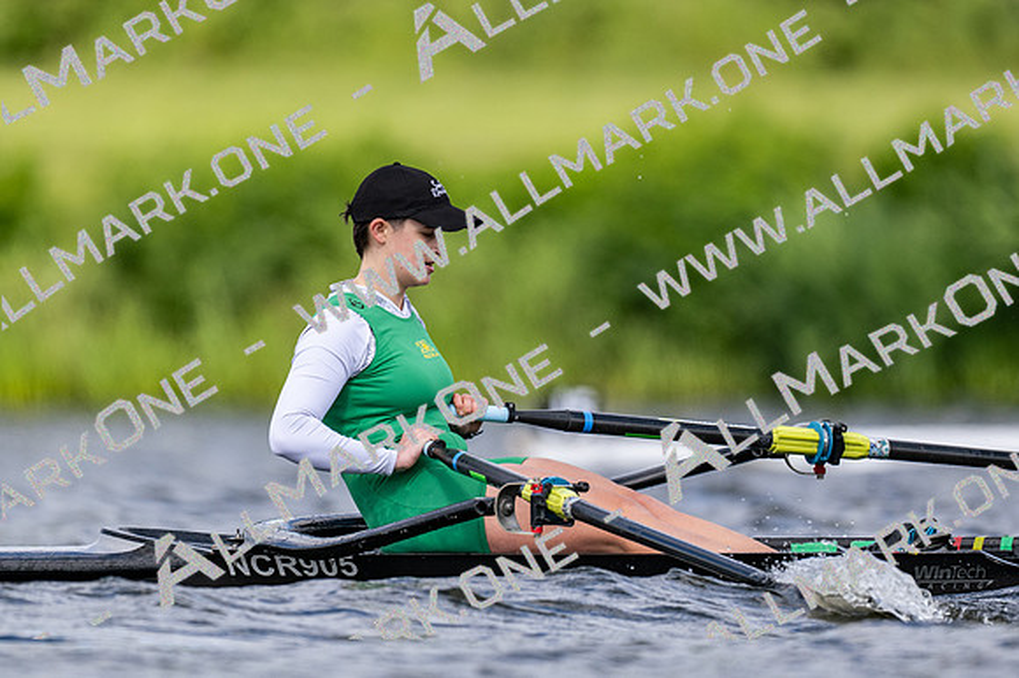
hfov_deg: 2.3
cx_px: 510
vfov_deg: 1.5
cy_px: 339
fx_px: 25460
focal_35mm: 900
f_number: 4
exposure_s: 1/2500
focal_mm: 600
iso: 400
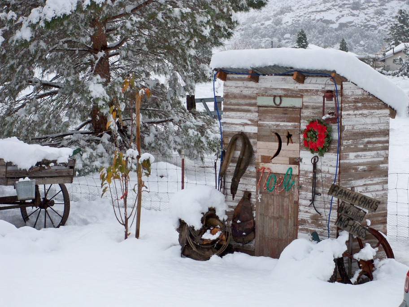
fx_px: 1241
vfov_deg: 14.1
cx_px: 204
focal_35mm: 105
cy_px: 154
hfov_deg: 18.7
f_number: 5.7
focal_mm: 18.8
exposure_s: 1/500
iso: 64
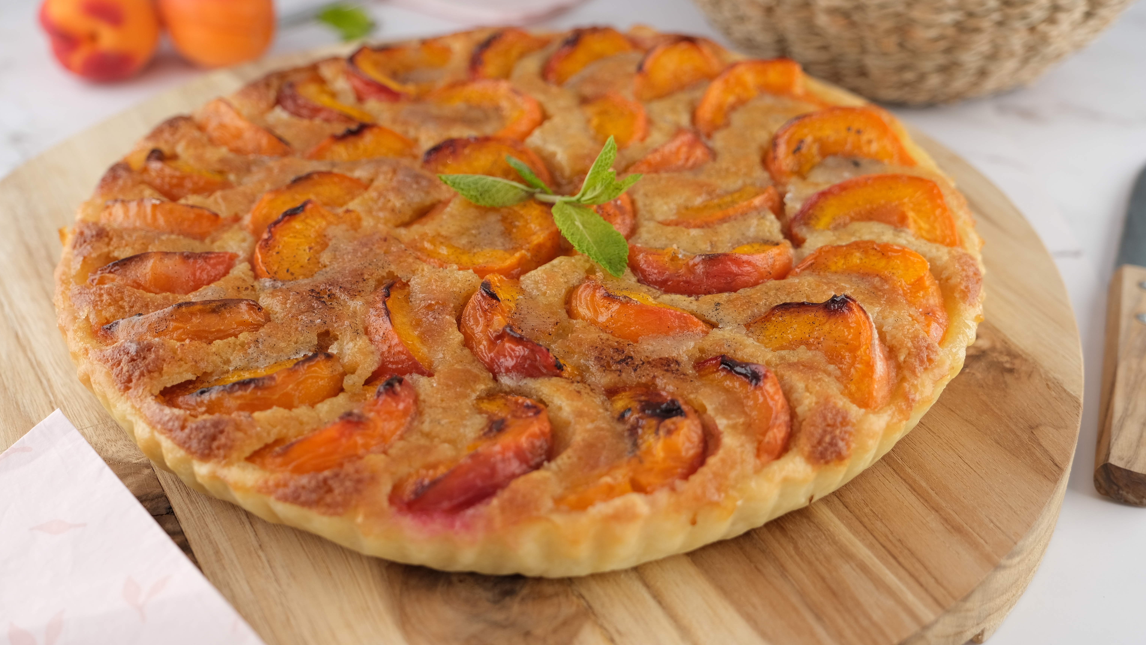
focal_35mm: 48
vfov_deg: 24.9
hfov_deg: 42.9
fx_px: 1459
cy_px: 287
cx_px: 578
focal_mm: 30.2
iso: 160
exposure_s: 1/500
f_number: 2.8
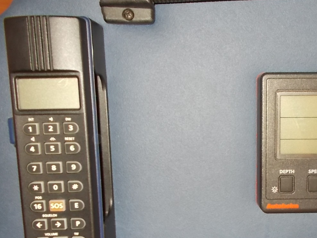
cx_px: 231
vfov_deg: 34.1
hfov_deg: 43.6
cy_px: 158
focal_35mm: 42
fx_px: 385
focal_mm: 4.6
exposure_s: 1/25
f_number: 3.2
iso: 200
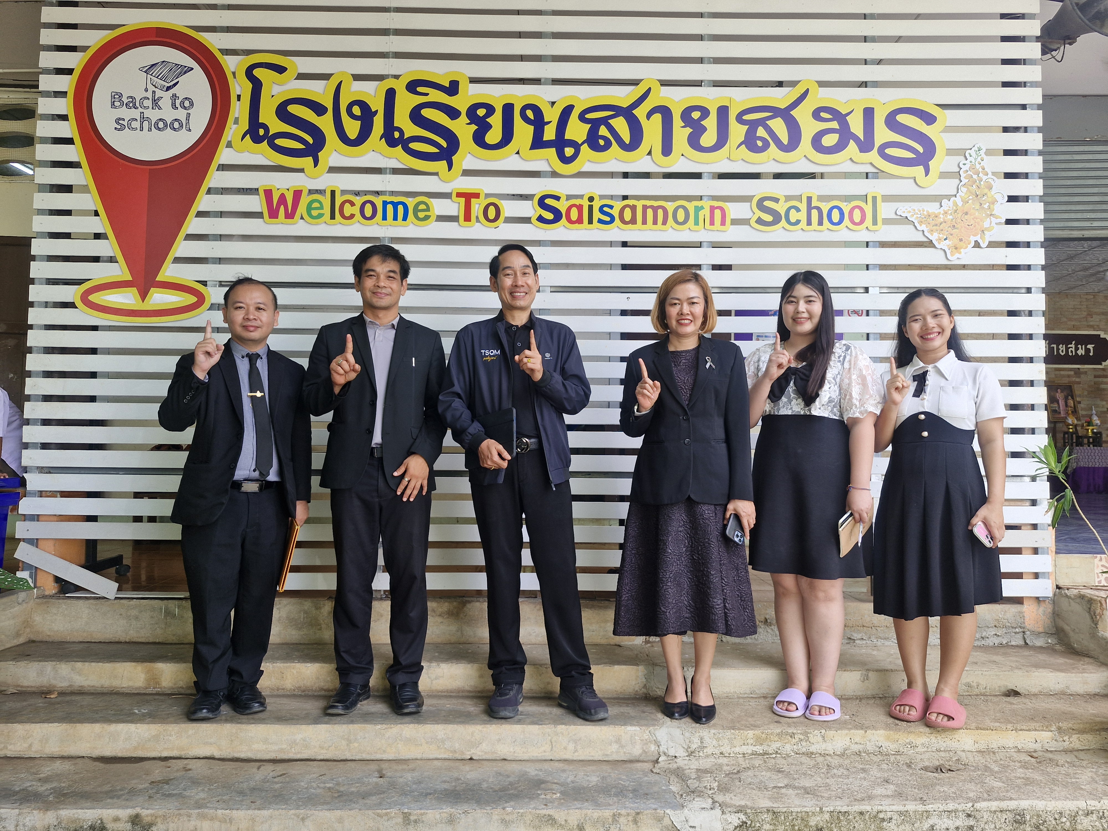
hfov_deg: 73.9
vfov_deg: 58.9
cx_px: 554
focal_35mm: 23
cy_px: 416
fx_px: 736
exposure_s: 1/214
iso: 50
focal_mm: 5.54
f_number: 1.8
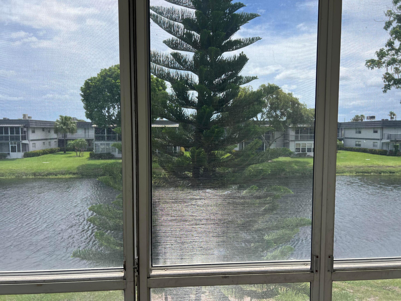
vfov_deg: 53.1
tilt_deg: -4.4
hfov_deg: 67.3
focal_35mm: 26
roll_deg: -0.3
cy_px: 150
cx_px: 200
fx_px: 301
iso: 50
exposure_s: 1/2513
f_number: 1.5
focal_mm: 5.7
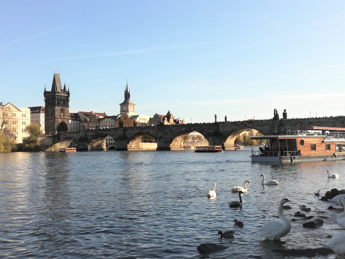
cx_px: 172
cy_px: 130
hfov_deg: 42.9
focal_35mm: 44
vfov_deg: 32.9
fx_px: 439
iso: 50
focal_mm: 3.83
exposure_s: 1/802
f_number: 2.2
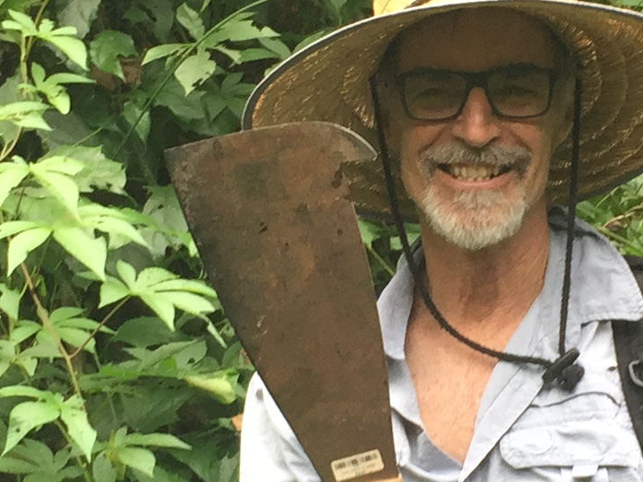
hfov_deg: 15.0
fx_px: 2433
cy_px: 287
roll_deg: +3.9
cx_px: 480
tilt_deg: -0.2
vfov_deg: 11.3
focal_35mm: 131
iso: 50
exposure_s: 1/100
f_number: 2.2
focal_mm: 4.15
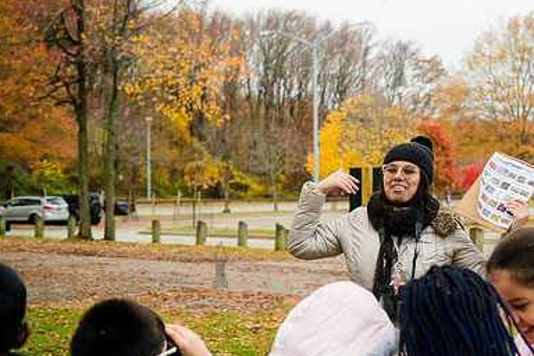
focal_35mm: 71
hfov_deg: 28.1
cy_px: 197
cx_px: 398
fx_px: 1053
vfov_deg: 19.2
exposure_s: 1/640
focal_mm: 47
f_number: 4
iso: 4000
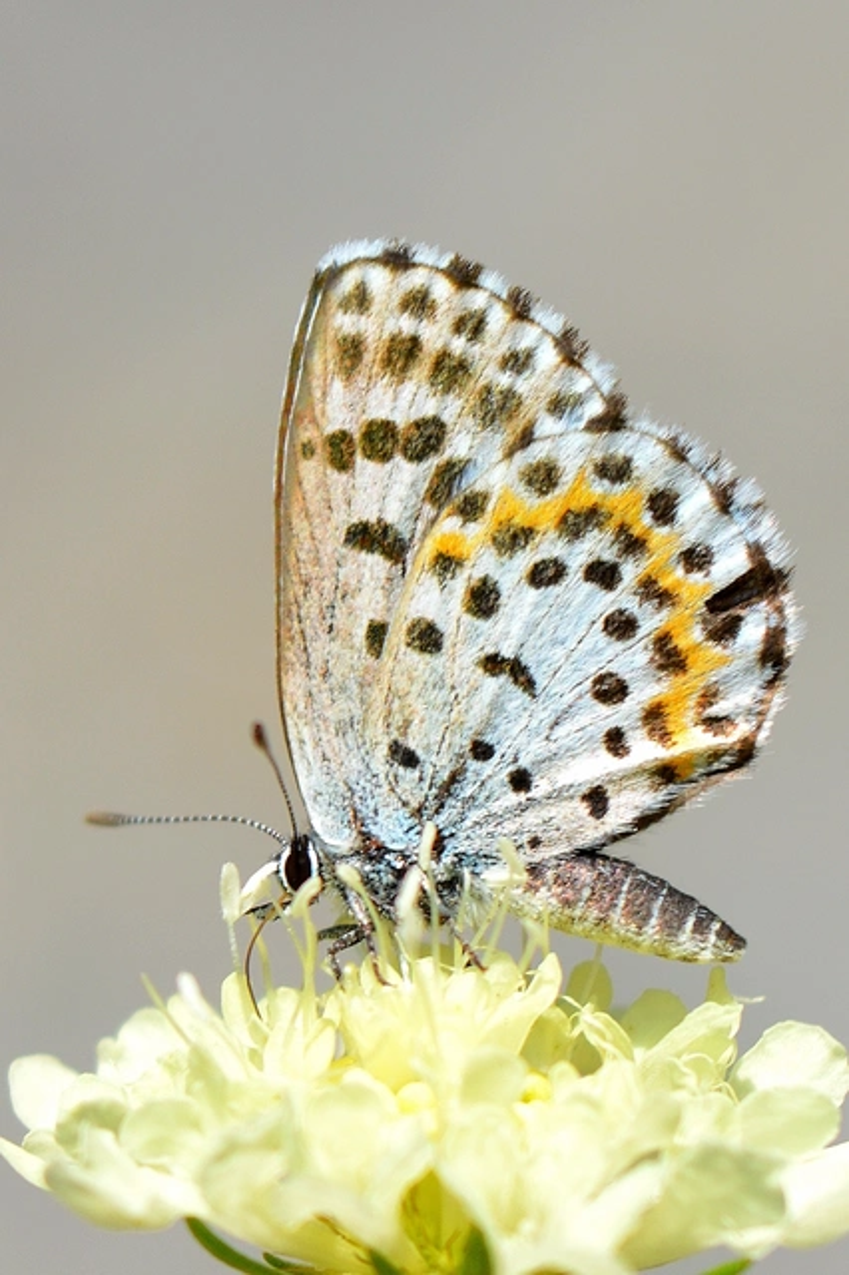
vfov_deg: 12.5
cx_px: 424
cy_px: 638
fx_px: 5843
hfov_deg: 8.3
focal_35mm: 165
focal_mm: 110
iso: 200
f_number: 7.1
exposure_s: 1/800
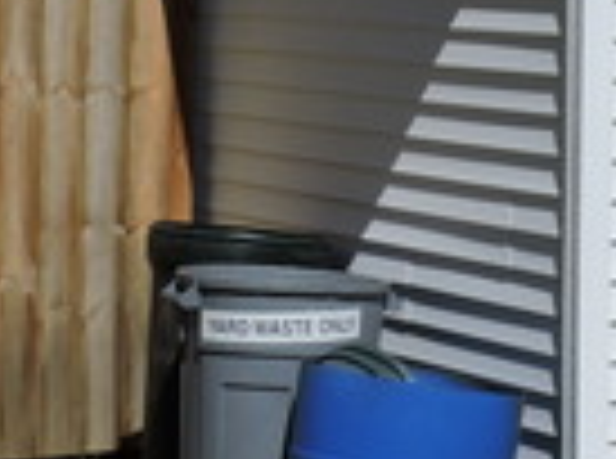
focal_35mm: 164
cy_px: 40
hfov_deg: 11.9
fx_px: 2911
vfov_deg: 9.0
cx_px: 625
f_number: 4.6
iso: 100
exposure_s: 1/1600
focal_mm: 6.2
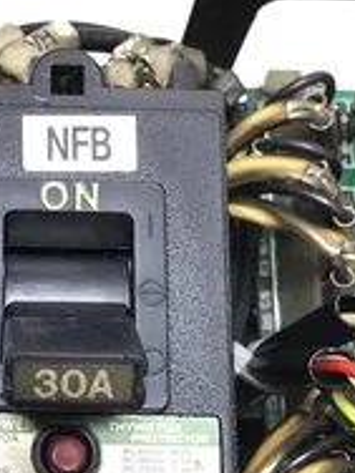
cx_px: 55
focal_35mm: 66
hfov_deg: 21.9
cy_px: 342
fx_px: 902
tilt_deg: -74.3
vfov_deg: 29.0
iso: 25
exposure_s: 1/40
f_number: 2.4
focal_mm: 3.3
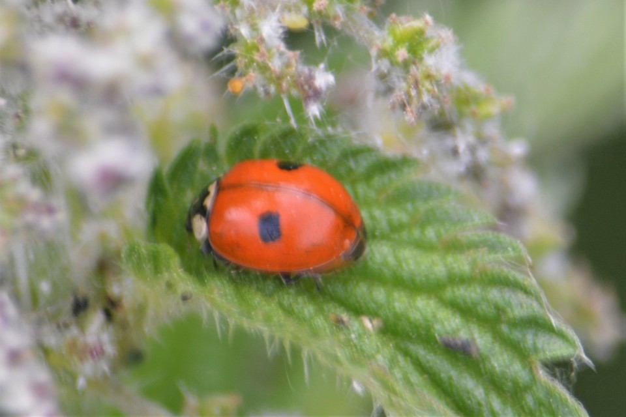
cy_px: 208
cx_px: 313
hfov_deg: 4.9
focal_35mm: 420
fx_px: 7303
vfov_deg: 3.3
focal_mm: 280
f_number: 5.6
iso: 400
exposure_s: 1/125
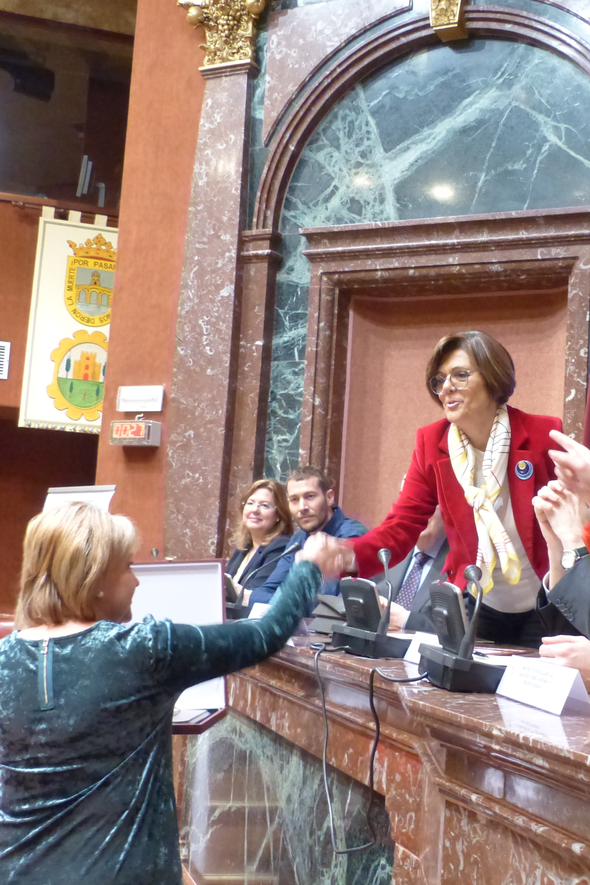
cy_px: 440
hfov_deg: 27.2
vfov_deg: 40.3
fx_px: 1205
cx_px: 432
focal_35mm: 49
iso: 800
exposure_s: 1/30
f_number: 2.8
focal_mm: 6.3
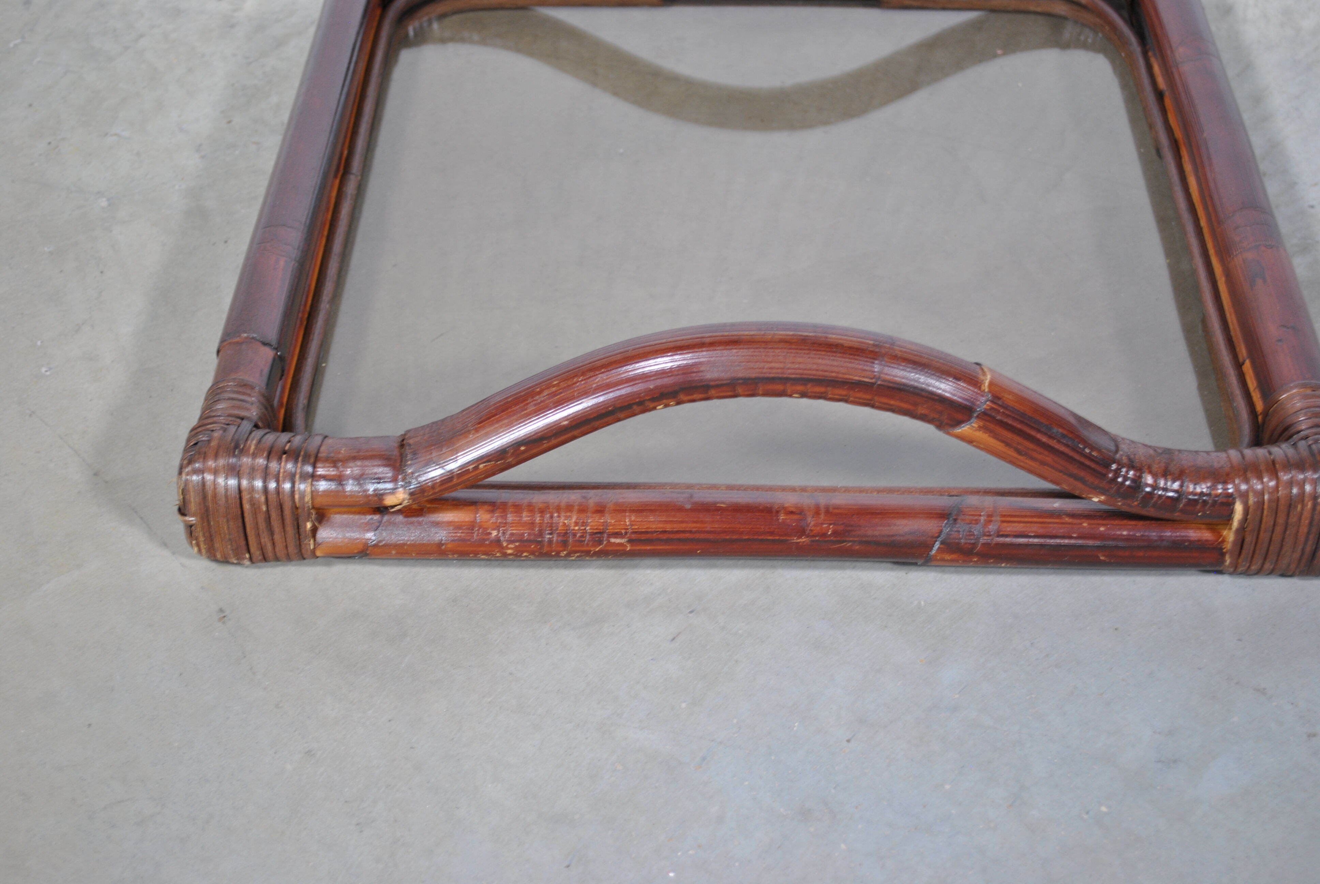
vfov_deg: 25.8
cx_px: 660
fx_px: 1927
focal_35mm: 52
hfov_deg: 37.8
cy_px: 442
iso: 200
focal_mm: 35
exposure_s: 1/20
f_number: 5
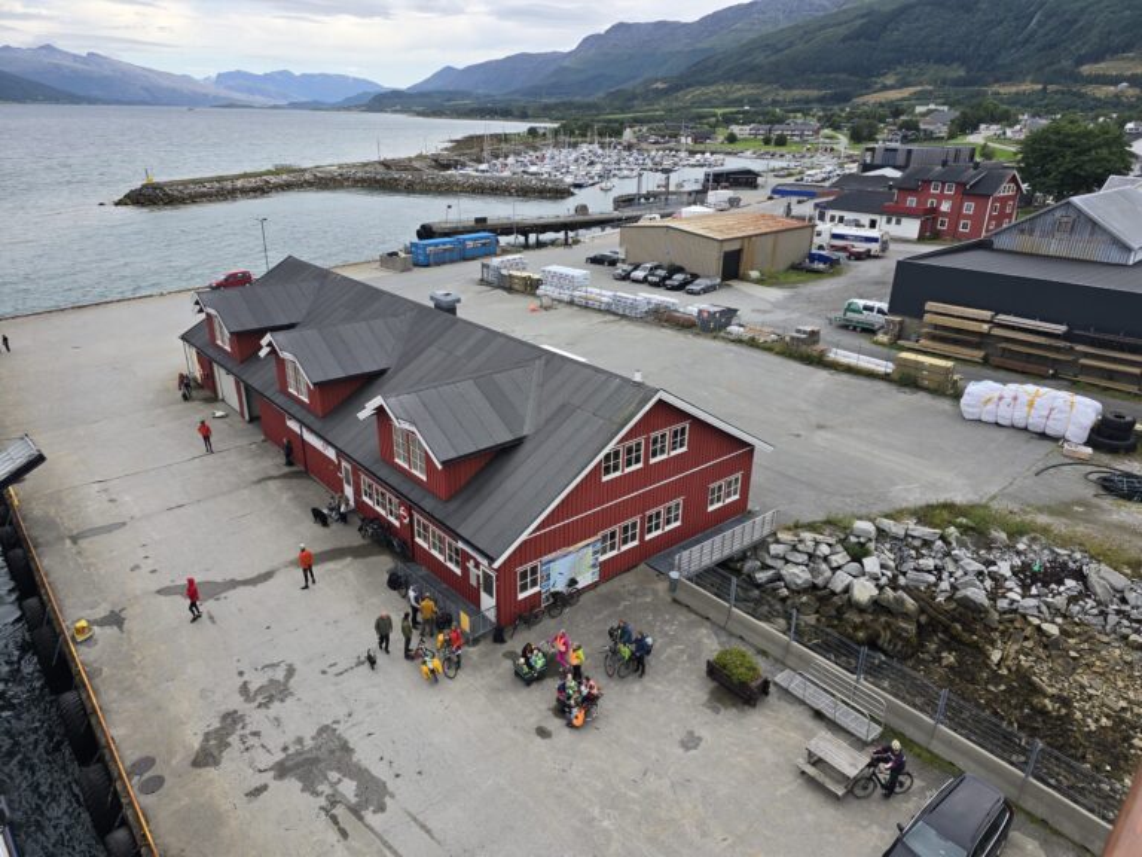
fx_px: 759
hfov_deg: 73.9
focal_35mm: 23
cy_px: 428
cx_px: 571
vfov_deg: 58.9
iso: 12
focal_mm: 6.3
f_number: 1.7
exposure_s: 1/286
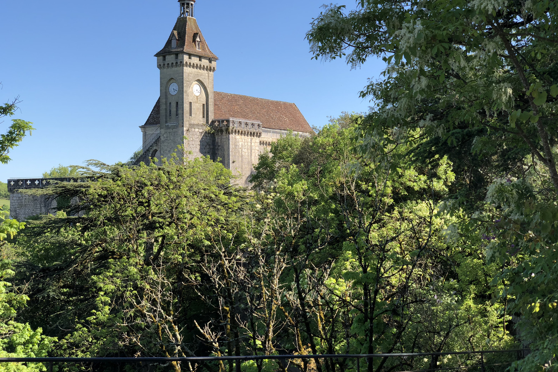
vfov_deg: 24.6
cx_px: 283
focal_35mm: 55
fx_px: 853
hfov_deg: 36.2
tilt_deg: +4.1
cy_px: 162
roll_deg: +1.5
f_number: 2.4
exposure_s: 1/545
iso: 16
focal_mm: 6
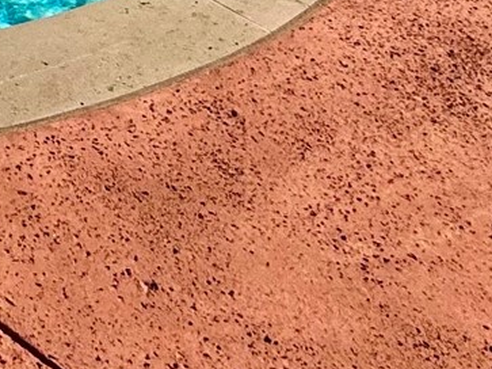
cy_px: -617
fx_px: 1122
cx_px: -22
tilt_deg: -0.1
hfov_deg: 23.5
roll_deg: -1.0
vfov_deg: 12.5
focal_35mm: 79
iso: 50
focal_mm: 2.22
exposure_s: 1/4149
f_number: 2.2
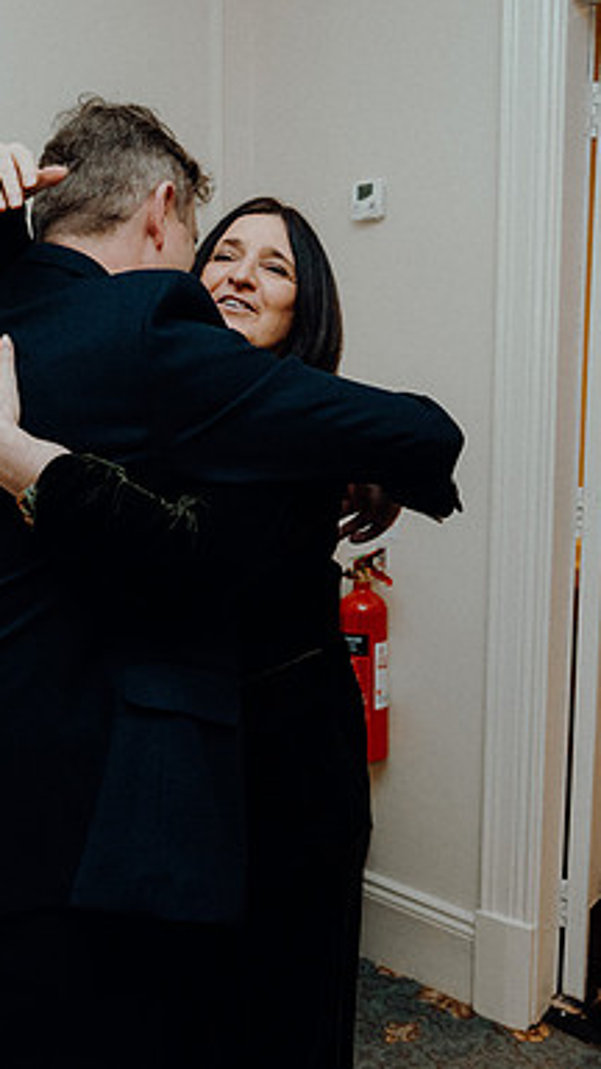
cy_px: 536
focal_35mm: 38
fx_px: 1077
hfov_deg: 30.8
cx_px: 175
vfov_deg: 52.8
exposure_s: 1/200
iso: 2500
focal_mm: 24
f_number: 3.5
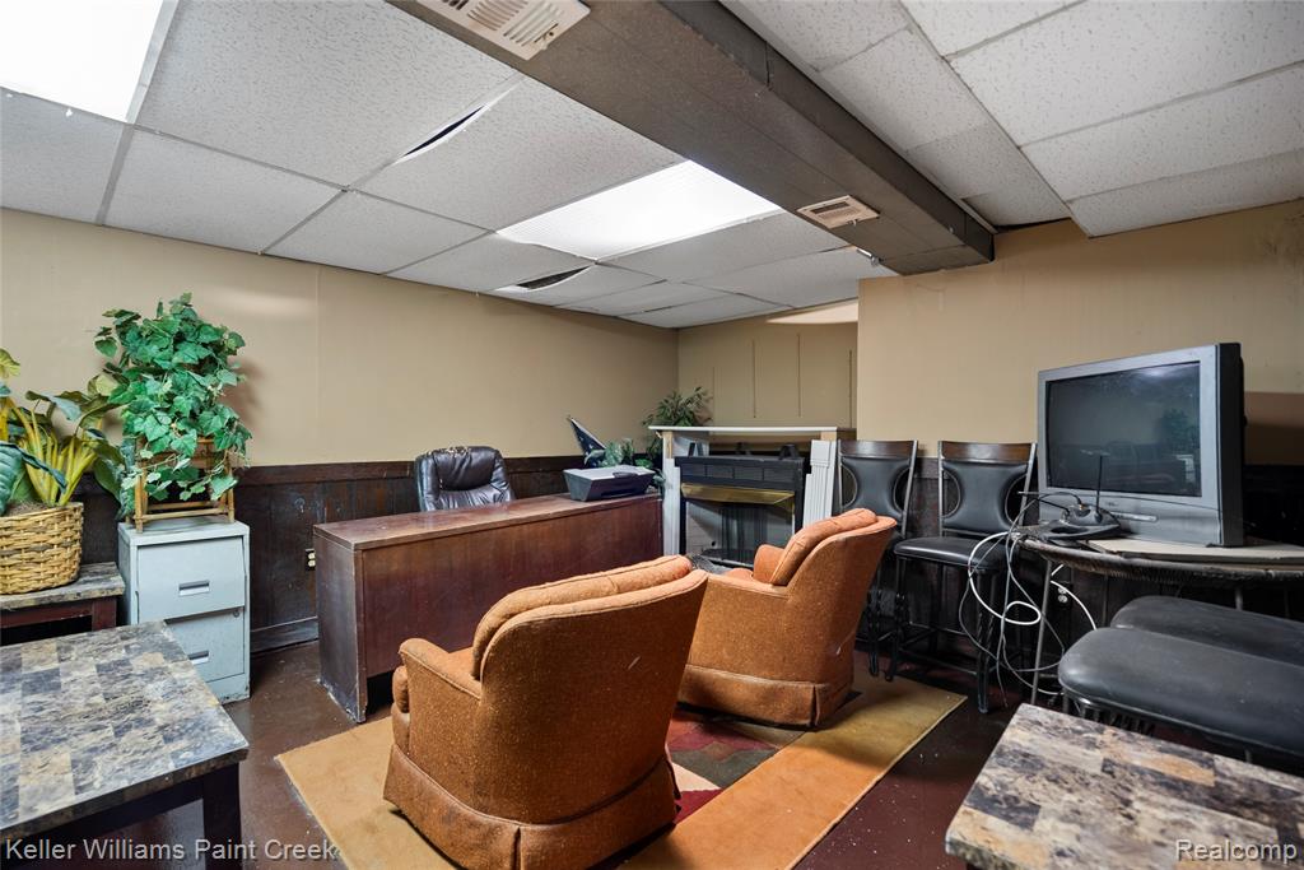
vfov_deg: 73.8
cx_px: 652
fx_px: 580
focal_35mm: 16
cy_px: 435
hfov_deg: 96.7
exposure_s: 6
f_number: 4
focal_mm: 16
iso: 100
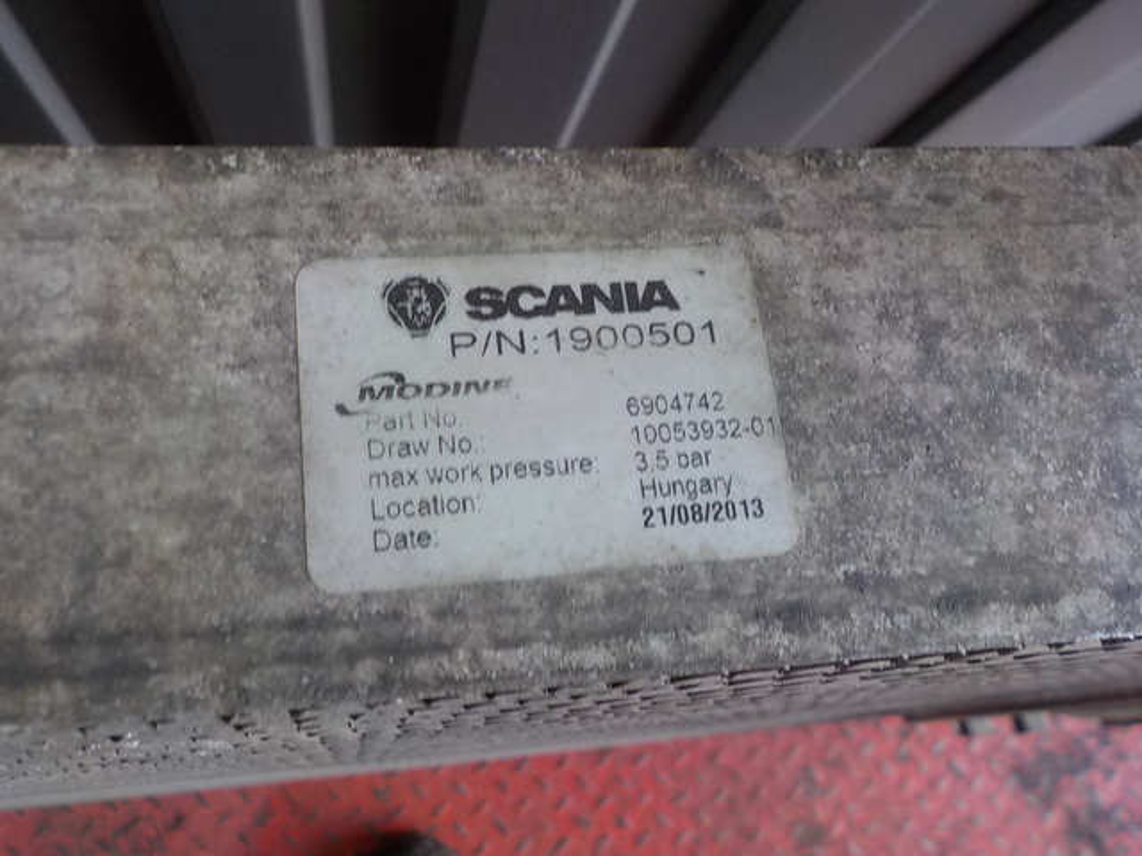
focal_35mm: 30
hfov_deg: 60.0
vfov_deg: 46.8
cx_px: 571
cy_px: 428
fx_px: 990
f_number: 3.3
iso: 125
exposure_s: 1/30
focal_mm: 4.1
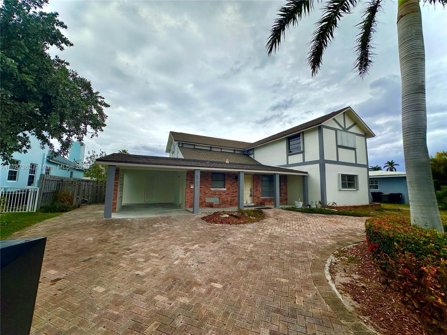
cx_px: 224
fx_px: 181
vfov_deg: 85.7
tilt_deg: +6.5
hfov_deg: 102.1
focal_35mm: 14
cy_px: 168
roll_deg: -0.7
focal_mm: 2.22
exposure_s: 1/2564
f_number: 2.2
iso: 50
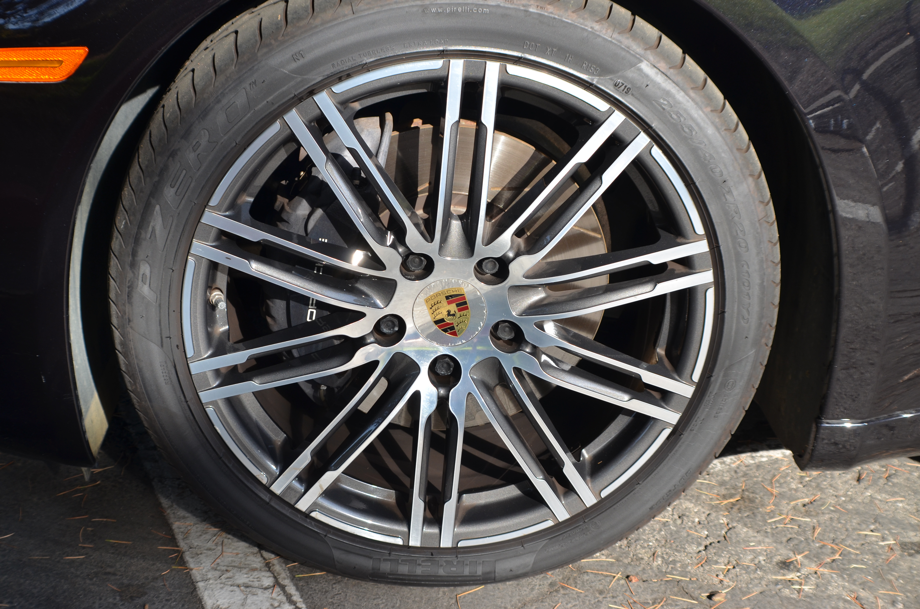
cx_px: 460
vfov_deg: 19.6
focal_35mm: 69
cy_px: 304
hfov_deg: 29.3
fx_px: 1760
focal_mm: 46
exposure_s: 1/200
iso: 200
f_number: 7.1
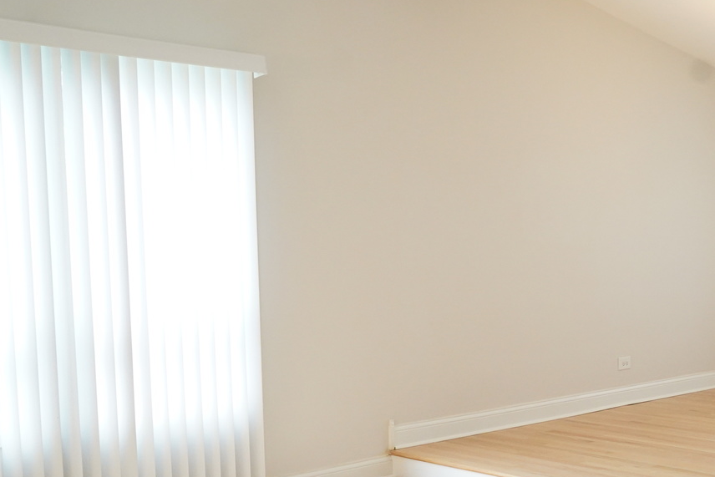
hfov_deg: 34.9
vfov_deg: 25.3
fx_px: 1053
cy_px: 345
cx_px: 670
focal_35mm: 53
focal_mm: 28
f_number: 5
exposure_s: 1/640
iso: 6400
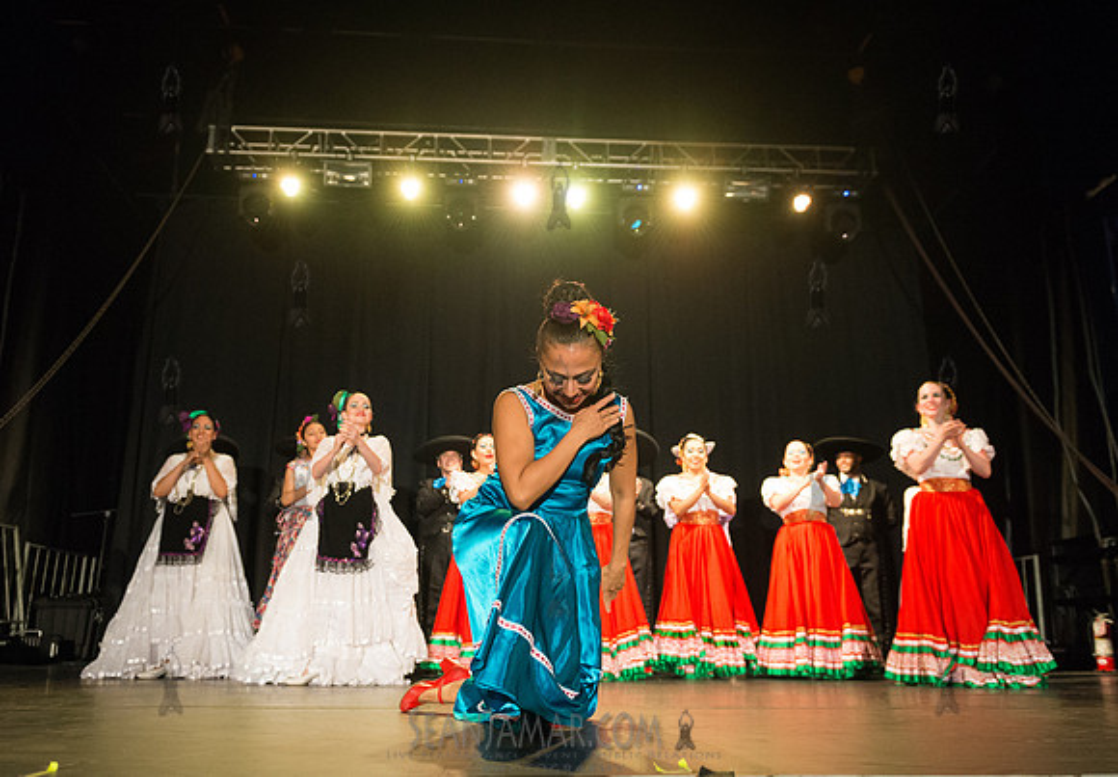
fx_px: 874
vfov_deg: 47.9
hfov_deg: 65.2
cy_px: 425
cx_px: 545
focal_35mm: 28
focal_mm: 24
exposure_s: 1/500
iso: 4000
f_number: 2.8
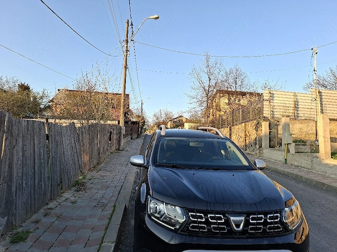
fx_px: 224
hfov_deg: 73.9
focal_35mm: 23
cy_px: 126
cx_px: 168
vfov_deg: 58.9
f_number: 1.8
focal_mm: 5.54
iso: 50
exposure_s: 1/400
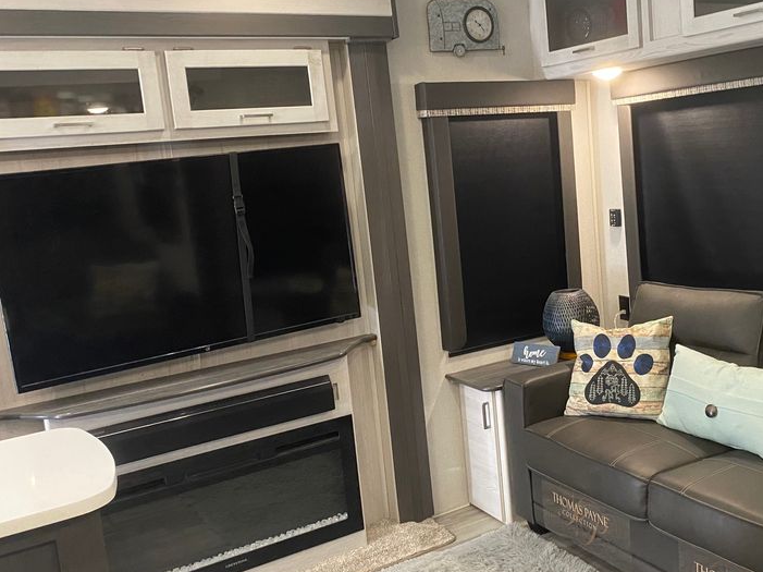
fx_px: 837
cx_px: 539
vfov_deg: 37.7
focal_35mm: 38
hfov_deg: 47.8
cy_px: 267
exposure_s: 1/60
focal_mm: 4.25
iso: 400
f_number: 1.8
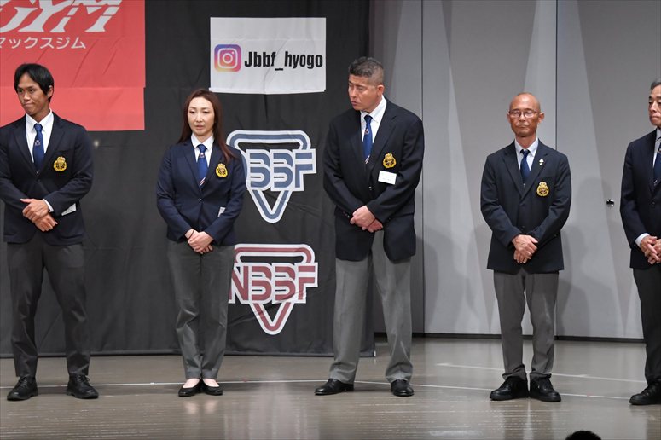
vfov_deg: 7.5
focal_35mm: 183
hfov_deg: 11.2
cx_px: 330
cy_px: 220
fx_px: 3358
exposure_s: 1/400
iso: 5000
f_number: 5.6
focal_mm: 122
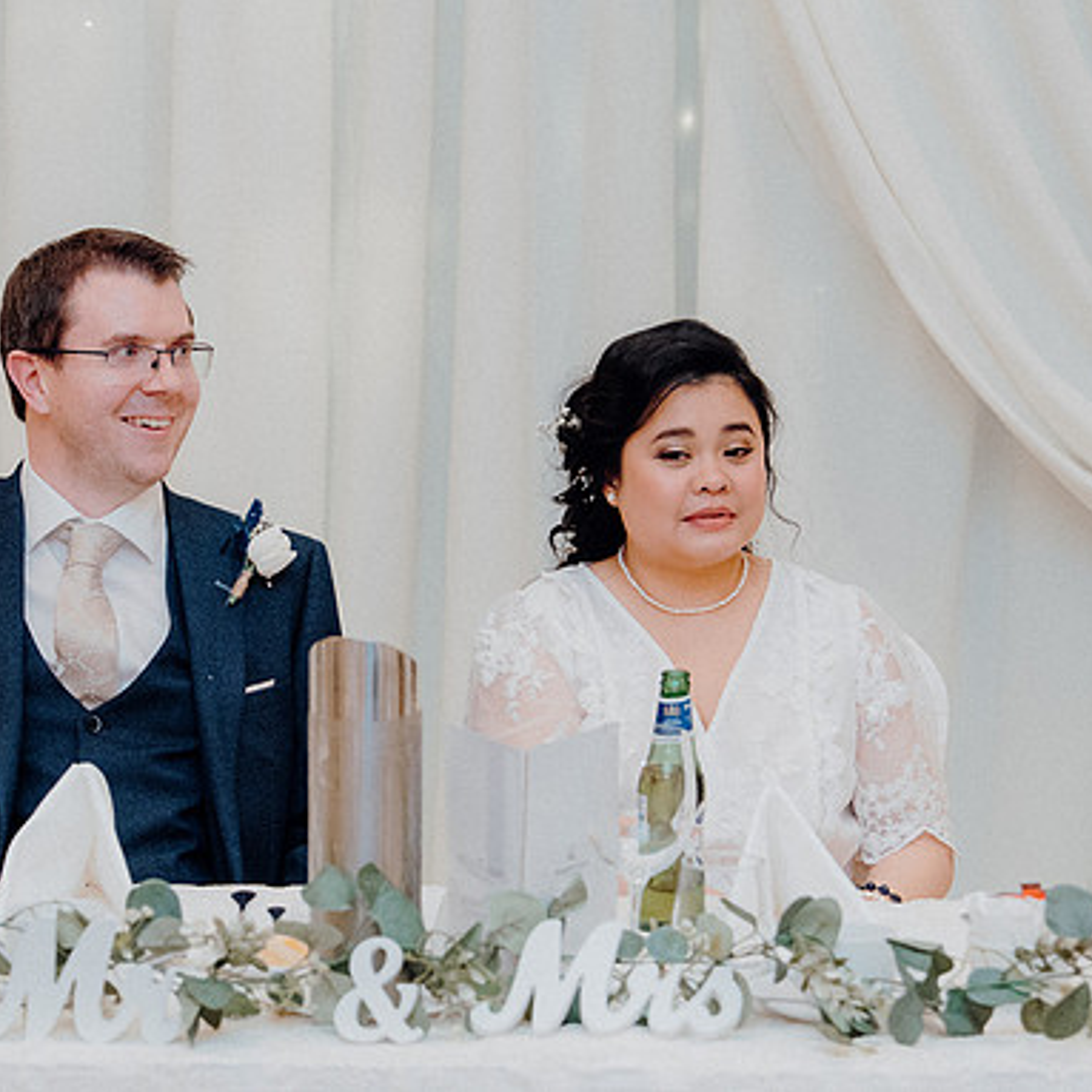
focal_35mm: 135
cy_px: 543
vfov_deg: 12.9
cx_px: 314
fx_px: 4818
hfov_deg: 12.9
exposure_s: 1/160
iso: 2500
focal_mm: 70
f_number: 3.5
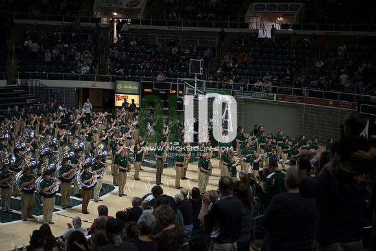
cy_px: 126
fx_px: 731
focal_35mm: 70
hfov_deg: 28.8
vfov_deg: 19.5
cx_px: 188
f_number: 2.8
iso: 2000
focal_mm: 70
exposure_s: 1/1000
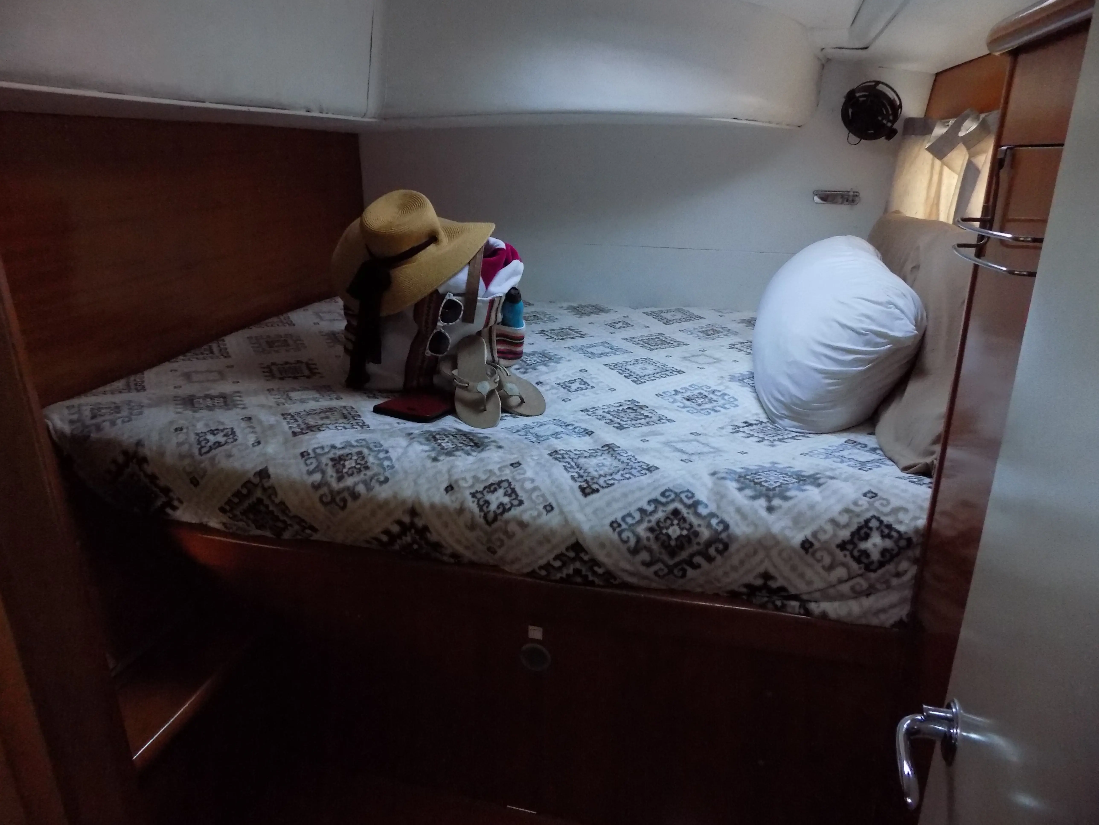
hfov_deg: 73.9
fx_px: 730
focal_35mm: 23
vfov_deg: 58.9
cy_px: 412
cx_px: 550
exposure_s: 1/25
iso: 400
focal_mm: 4
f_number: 3.1
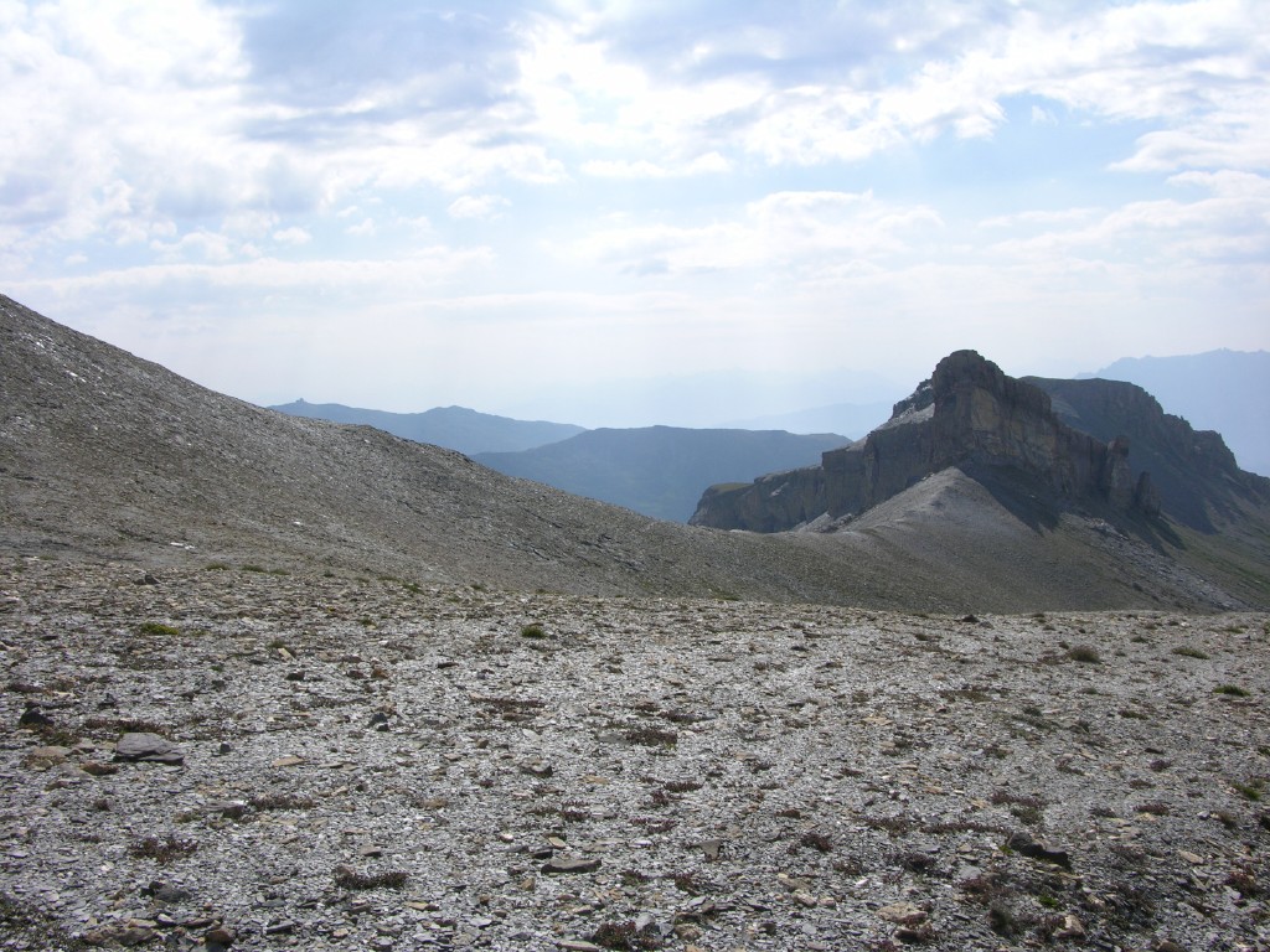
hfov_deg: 52.6
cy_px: 476
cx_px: 635
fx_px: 1284
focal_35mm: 35
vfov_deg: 40.7
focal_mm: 8.9
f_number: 8
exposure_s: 1/248
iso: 50
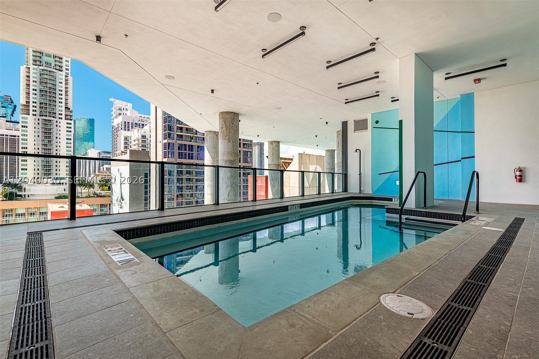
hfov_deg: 96.7
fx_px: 240
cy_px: 180
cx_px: 270
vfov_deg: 73.7
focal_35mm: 16
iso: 800
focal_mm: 16
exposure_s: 1/800
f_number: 8
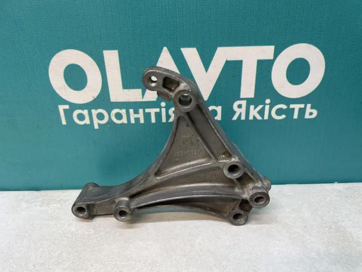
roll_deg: +2.8
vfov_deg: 53.1
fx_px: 272
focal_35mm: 26
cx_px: 181
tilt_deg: -25.0
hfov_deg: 67.3
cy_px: 136
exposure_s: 1/100
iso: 100
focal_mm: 4.2
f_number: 1.6
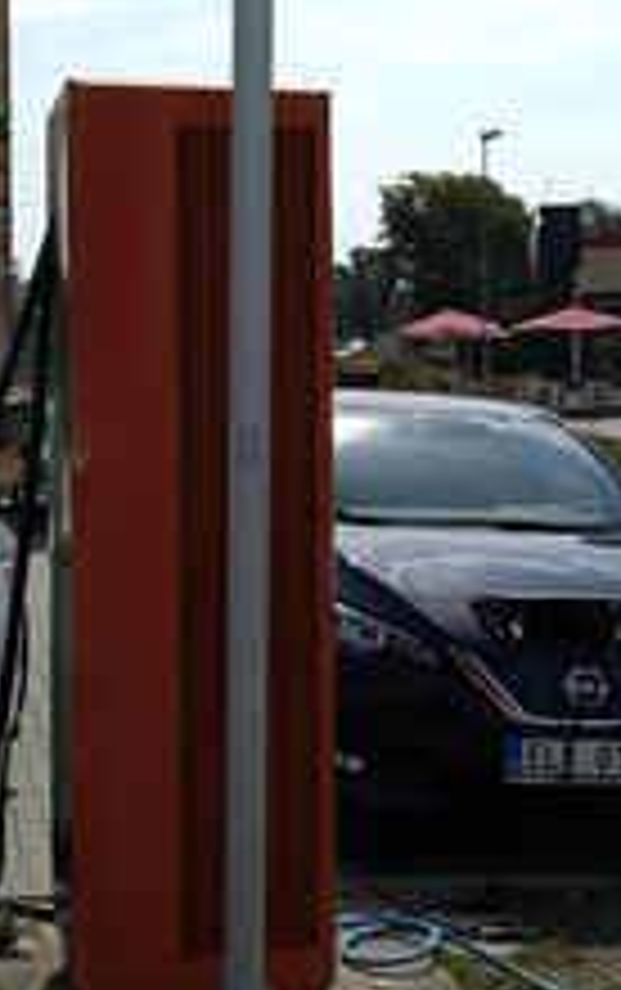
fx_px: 1756
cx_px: 324
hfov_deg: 20.1
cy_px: 436
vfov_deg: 31.5
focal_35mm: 65
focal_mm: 3.46
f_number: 2.2
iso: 100
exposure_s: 1/2272
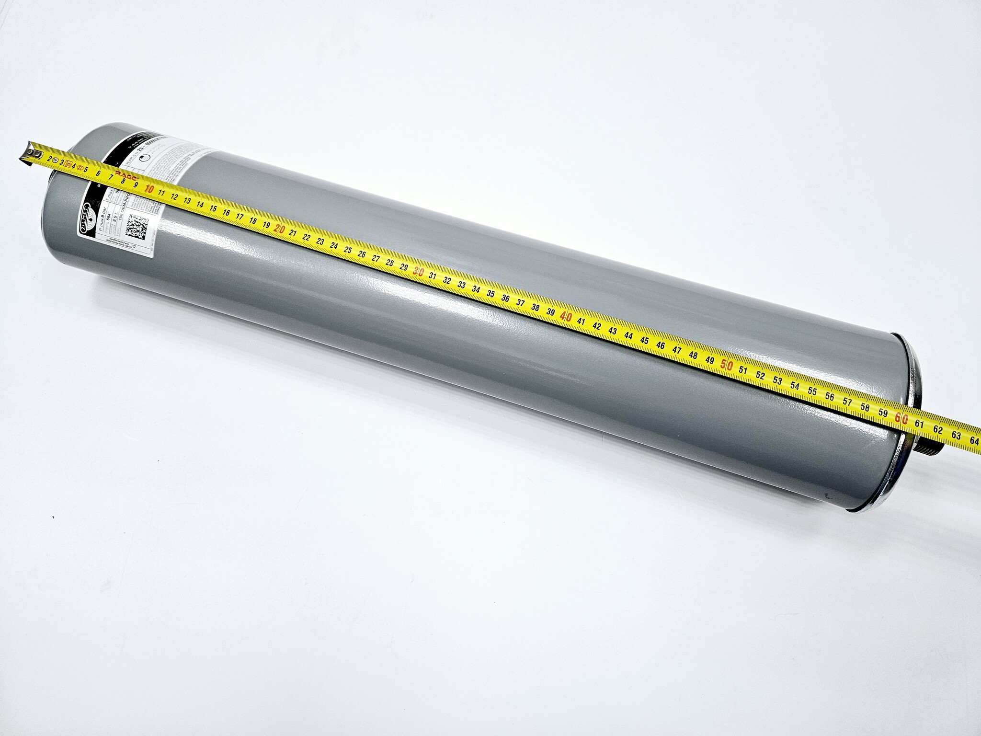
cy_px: 368
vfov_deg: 58.9
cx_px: 490
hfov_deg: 73.9
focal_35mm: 23
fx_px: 652
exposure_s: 1/180
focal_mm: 5.4
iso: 125
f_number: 1.8
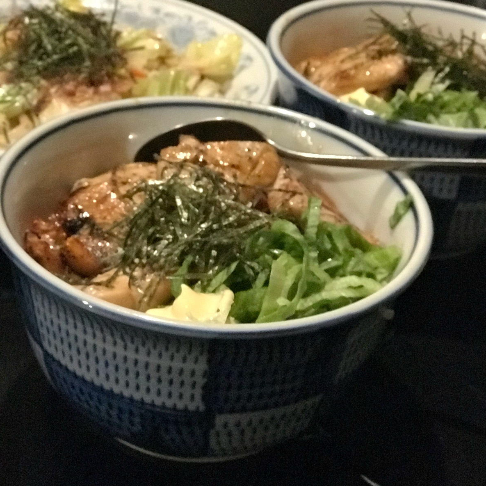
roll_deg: -6.6
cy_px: 200
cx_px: 244
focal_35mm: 68
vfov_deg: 25.3
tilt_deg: -31.5
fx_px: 1080
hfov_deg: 25.4
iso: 1250
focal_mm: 6.6
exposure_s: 1/60
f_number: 2.8
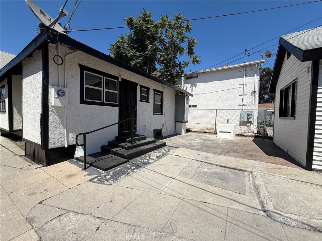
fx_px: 130
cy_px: 120
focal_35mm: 14
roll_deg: -2.4
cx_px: 161
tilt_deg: +1.3
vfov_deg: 85.7
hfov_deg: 102.1
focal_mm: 2.22
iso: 20
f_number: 2.2
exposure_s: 1/1145
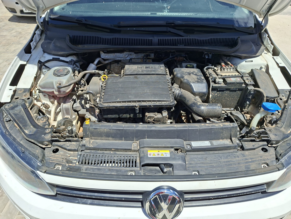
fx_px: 193
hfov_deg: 73.9
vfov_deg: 58.9
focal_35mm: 23
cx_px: 146
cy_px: 110
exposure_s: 1/2160
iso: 50
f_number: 1.8
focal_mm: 5.54
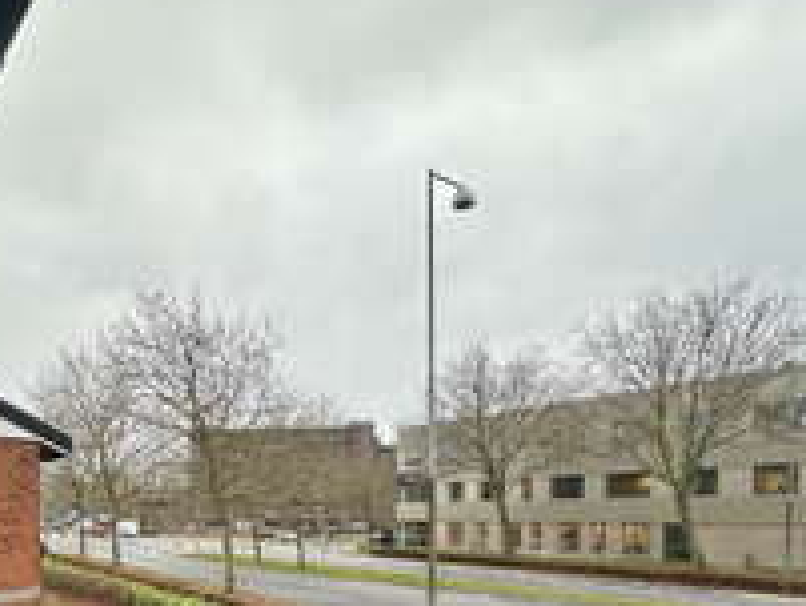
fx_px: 606
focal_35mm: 26
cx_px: 307
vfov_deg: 48.0
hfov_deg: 66.4
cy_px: 538
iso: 50
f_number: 2.2
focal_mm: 2.22
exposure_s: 1/99
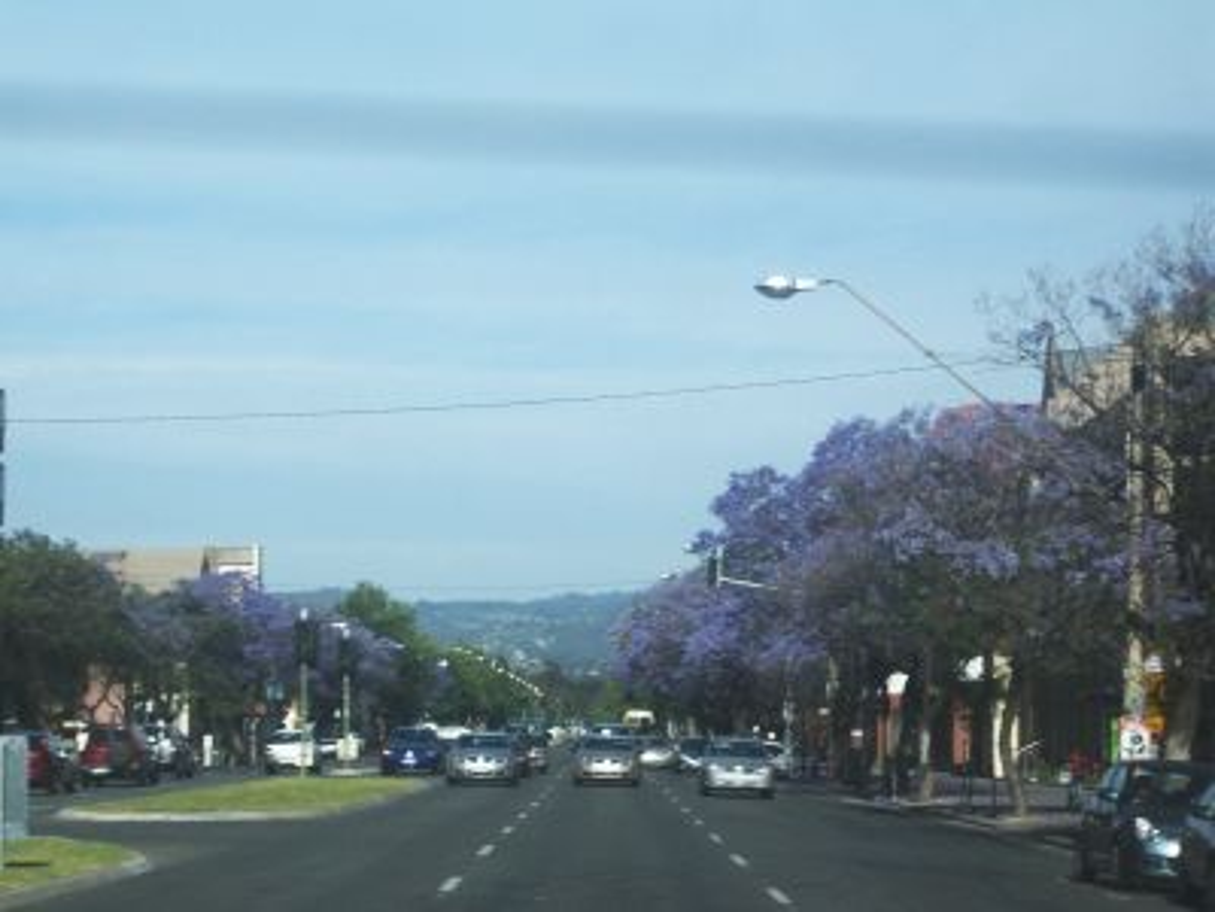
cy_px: 456
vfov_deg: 13.0
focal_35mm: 114
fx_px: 4001
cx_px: 608
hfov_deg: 17.3
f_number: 14.8
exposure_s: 1/125
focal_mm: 23.7
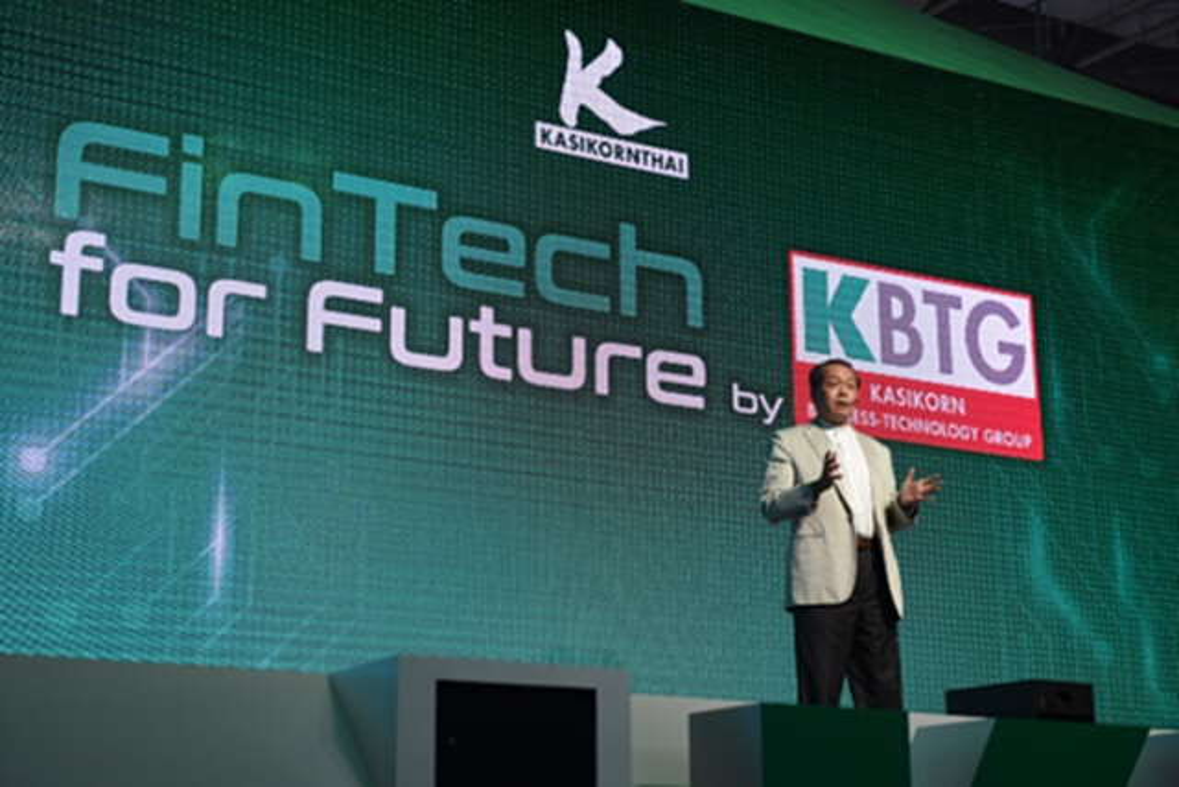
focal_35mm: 62
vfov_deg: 21.9
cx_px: 590
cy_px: 394
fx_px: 2031
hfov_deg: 32.4
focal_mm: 62
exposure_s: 1/100
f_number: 4.5
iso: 500
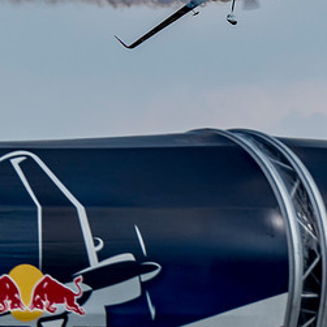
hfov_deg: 1.2
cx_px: 147
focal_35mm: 1462
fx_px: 15625
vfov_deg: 1.2
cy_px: -22
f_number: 11
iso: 200
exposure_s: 1/500
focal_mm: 280
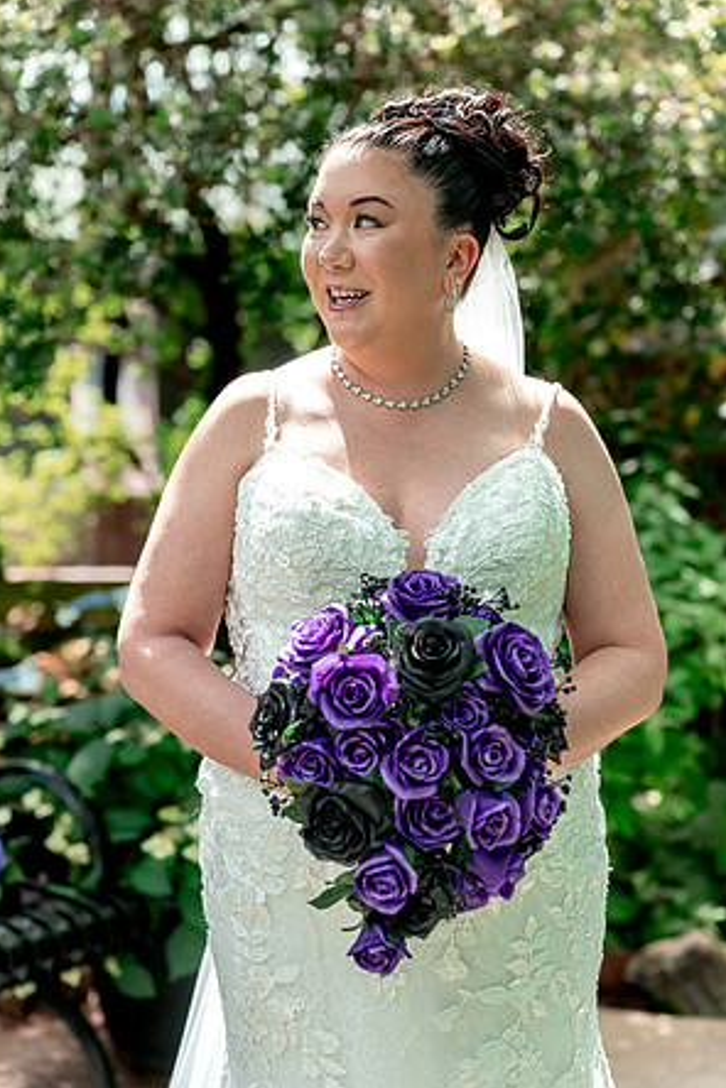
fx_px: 2148
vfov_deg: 28.5
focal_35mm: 71
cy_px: 544
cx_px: 361
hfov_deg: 19.2
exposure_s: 1/400
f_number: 2.8
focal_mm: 70
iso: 125
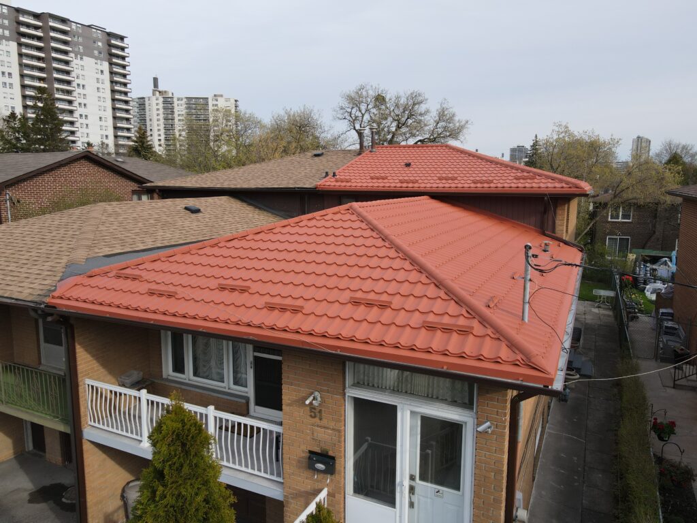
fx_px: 483
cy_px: 262
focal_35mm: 24
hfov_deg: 71.6
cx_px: 348
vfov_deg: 56.8
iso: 100
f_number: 2.8
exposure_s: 1/320
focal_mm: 4.5
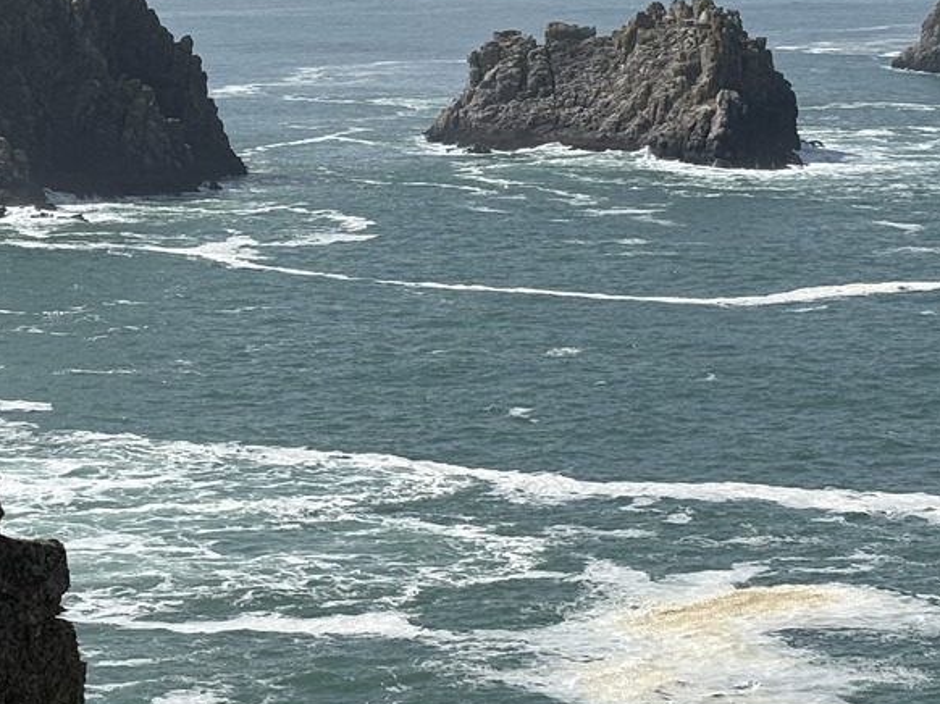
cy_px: 66
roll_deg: +0.4
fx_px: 3882
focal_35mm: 143
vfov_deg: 10.3
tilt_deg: -2.5
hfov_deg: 13.8
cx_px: 304
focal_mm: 5.96
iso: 25
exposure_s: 1/4630
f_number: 1.6
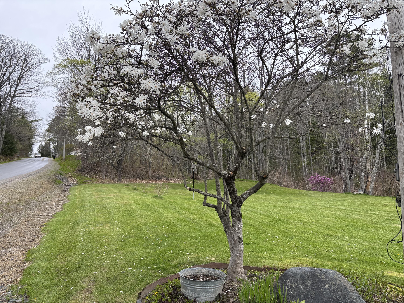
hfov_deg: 67.3
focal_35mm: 26
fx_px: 303
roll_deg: +2.0
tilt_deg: +6.0
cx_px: 202
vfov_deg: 53.1
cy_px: 152
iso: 50
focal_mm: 5.96
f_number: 1.6
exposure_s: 1/290
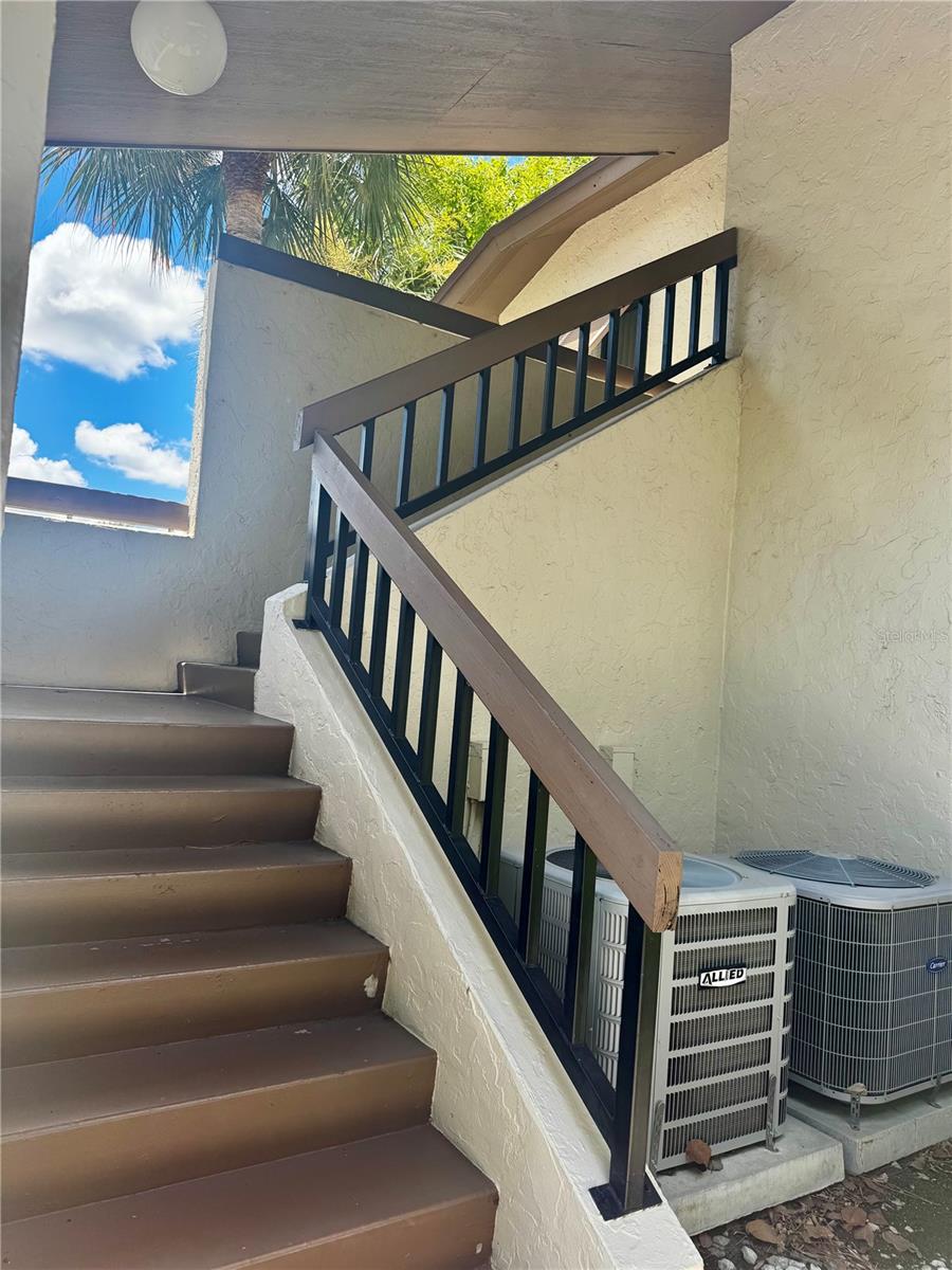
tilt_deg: +3.1
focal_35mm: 24
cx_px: 476
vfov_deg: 71.6
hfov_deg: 56.8
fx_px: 880
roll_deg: -5.1
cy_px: 635
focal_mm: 6.76
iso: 80
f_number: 1.78
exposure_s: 1/756
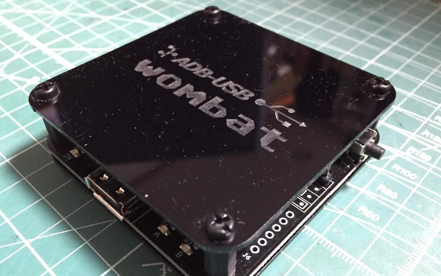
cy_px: 163
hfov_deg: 61.2
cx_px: 219
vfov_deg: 40.5
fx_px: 373
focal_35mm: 31
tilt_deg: -46.4
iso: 250
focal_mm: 4.15
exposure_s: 1/15
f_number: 2.2
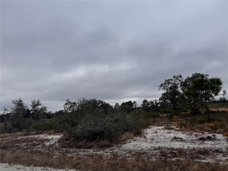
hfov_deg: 71.6
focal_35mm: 24
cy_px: 86
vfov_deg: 56.8
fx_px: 158
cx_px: 114
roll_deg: +5.5
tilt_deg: +8.7
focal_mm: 6.76
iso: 80
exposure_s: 1/5814
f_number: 1.78
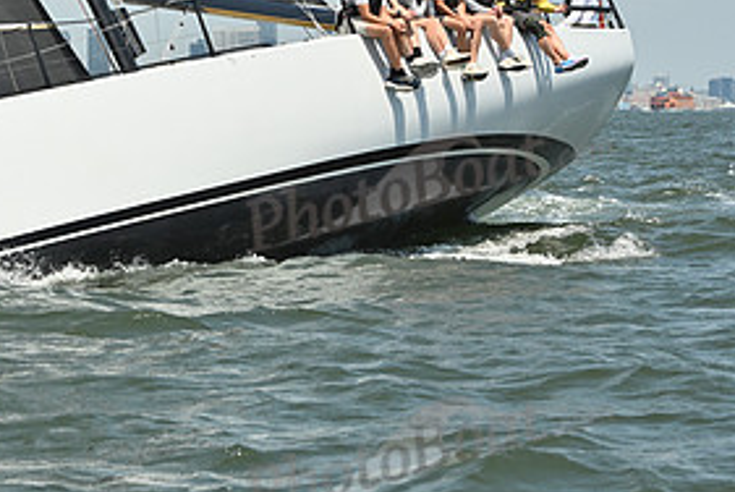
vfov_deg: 8.1
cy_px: 85
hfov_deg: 12.1
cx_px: 112
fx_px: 3454
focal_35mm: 169
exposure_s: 1/1250
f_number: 8
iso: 320
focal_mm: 82
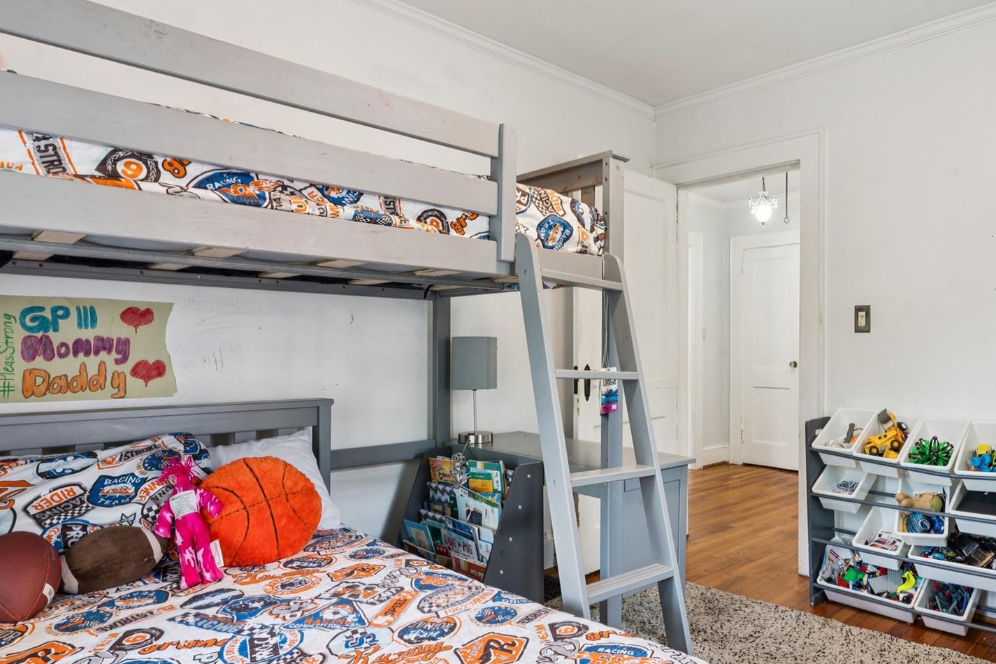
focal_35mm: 24
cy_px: 345
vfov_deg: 53.1
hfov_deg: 71.7
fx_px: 664
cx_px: 658
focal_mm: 16.7
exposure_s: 2
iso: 100
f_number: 13
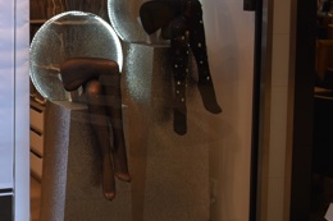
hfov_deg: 24.6
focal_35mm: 77
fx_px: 712
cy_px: 26
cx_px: -29
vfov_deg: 17.5
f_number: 2.8
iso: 100
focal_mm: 29
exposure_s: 1/250
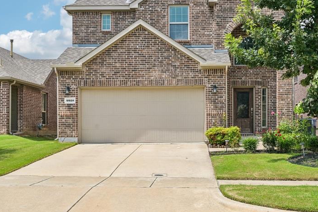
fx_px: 389
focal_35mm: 44
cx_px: 187
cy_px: 59
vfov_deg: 30.1
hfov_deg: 44.3
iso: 400
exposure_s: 1/1000
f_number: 8
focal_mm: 30
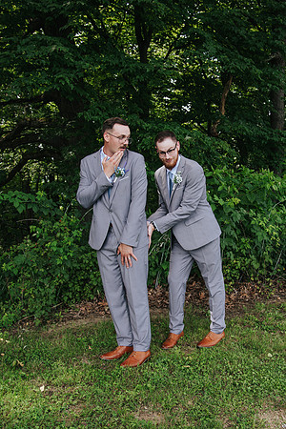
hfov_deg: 33.0
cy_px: 214
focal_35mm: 40
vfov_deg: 48.0
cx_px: 166
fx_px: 482
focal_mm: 27
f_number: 4
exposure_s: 1/200
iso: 220
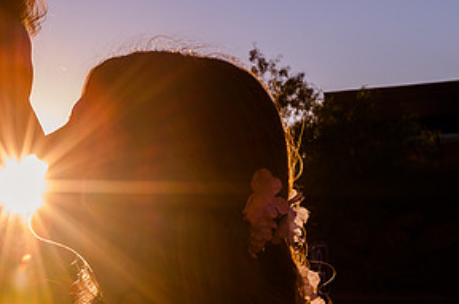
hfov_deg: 17.2
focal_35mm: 117
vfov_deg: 11.6
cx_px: 21
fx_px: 1489
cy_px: 223
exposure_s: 1/100
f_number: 22
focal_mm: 58
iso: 640
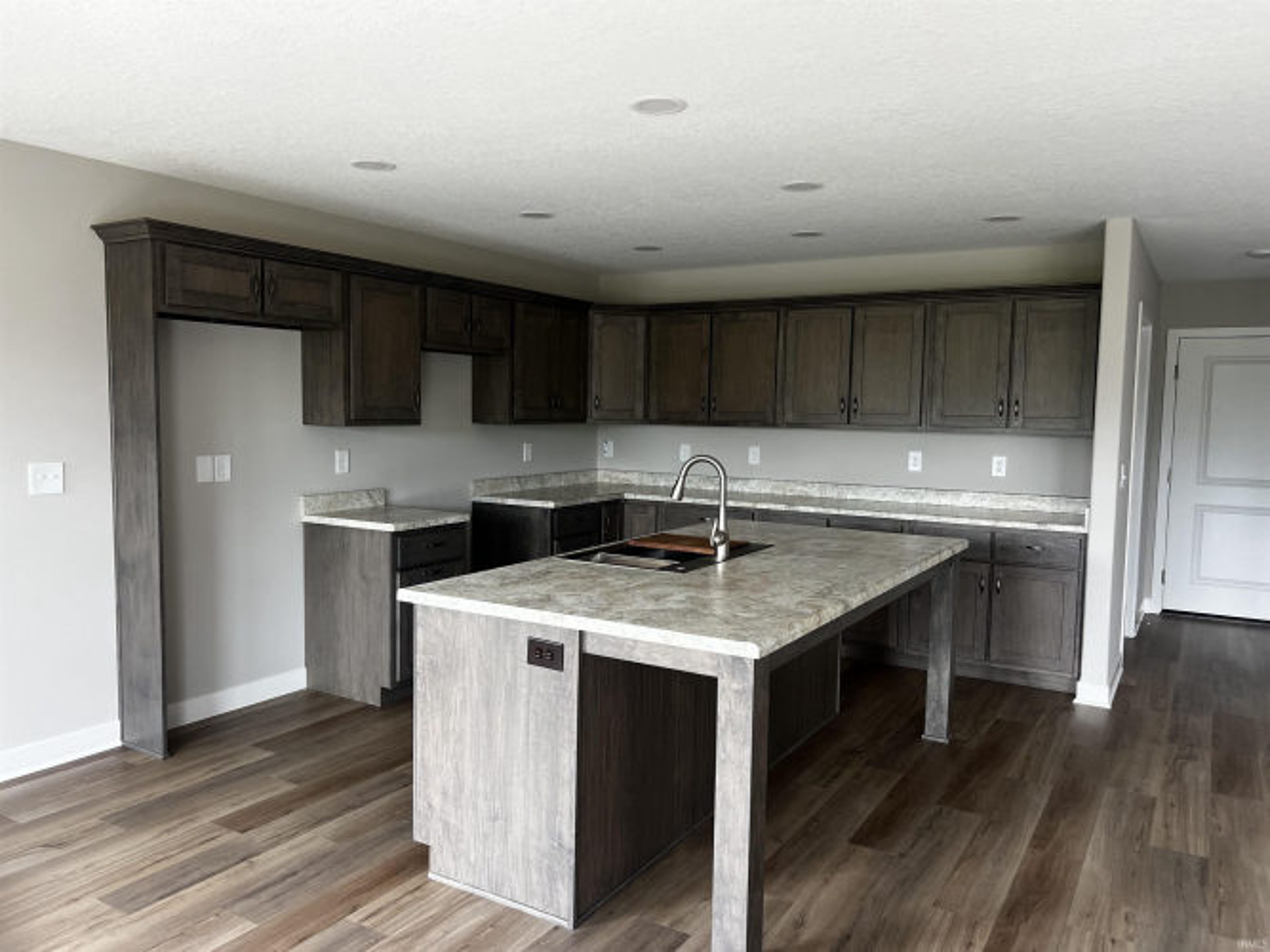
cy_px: 476
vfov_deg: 53.0
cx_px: 635
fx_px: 954
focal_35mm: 26
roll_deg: -0.2
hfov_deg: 67.3
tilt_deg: -4.8
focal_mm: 5.7
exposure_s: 1/121
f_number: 1.5
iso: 125
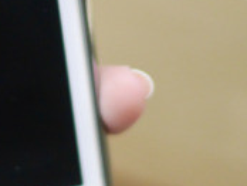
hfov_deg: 10.8
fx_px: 1229
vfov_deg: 8.5
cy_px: -91
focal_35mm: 172
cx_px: -186
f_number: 1.7
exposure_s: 1/60
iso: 500
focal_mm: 15
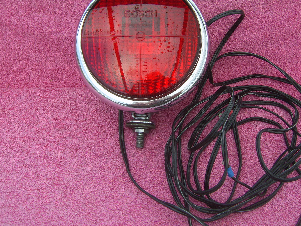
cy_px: 96
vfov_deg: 32.8
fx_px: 383
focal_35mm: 44
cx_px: 160
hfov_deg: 42.9
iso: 50
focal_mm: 7.8
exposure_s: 1/80
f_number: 4.5
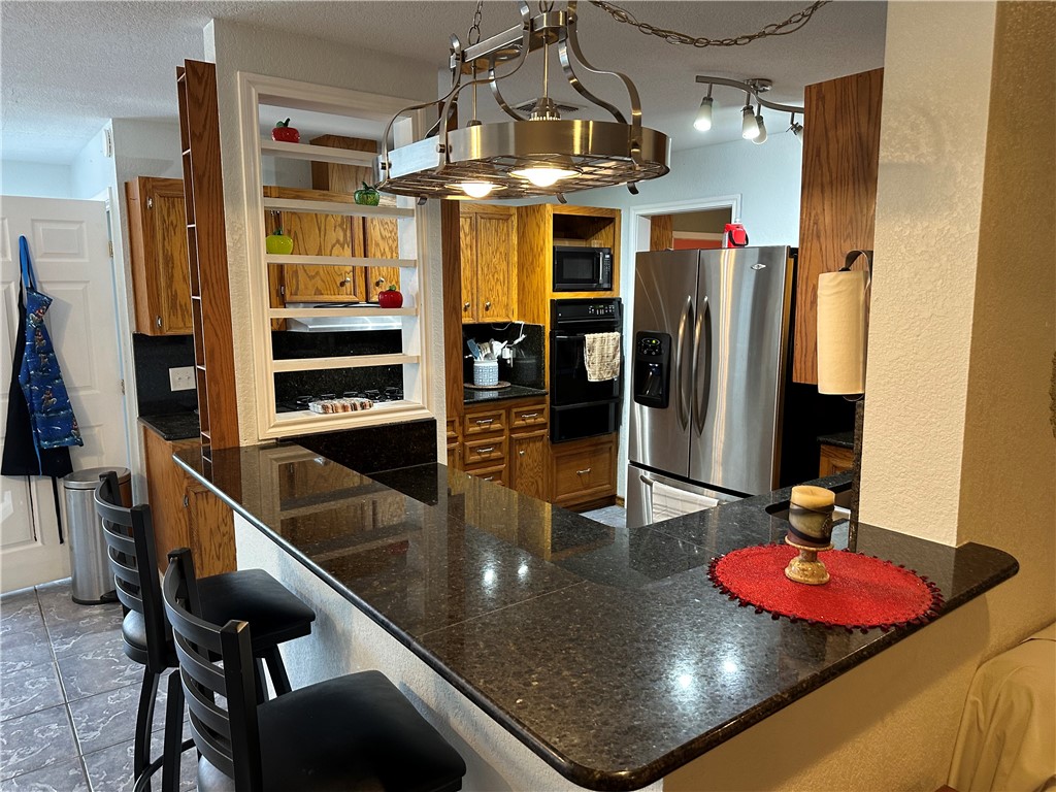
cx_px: 528
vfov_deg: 56.8
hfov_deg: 71.6
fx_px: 732
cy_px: 396
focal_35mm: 24
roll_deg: +0.6
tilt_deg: -7.3
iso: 200
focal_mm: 6.86
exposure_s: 1/60
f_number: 1.78
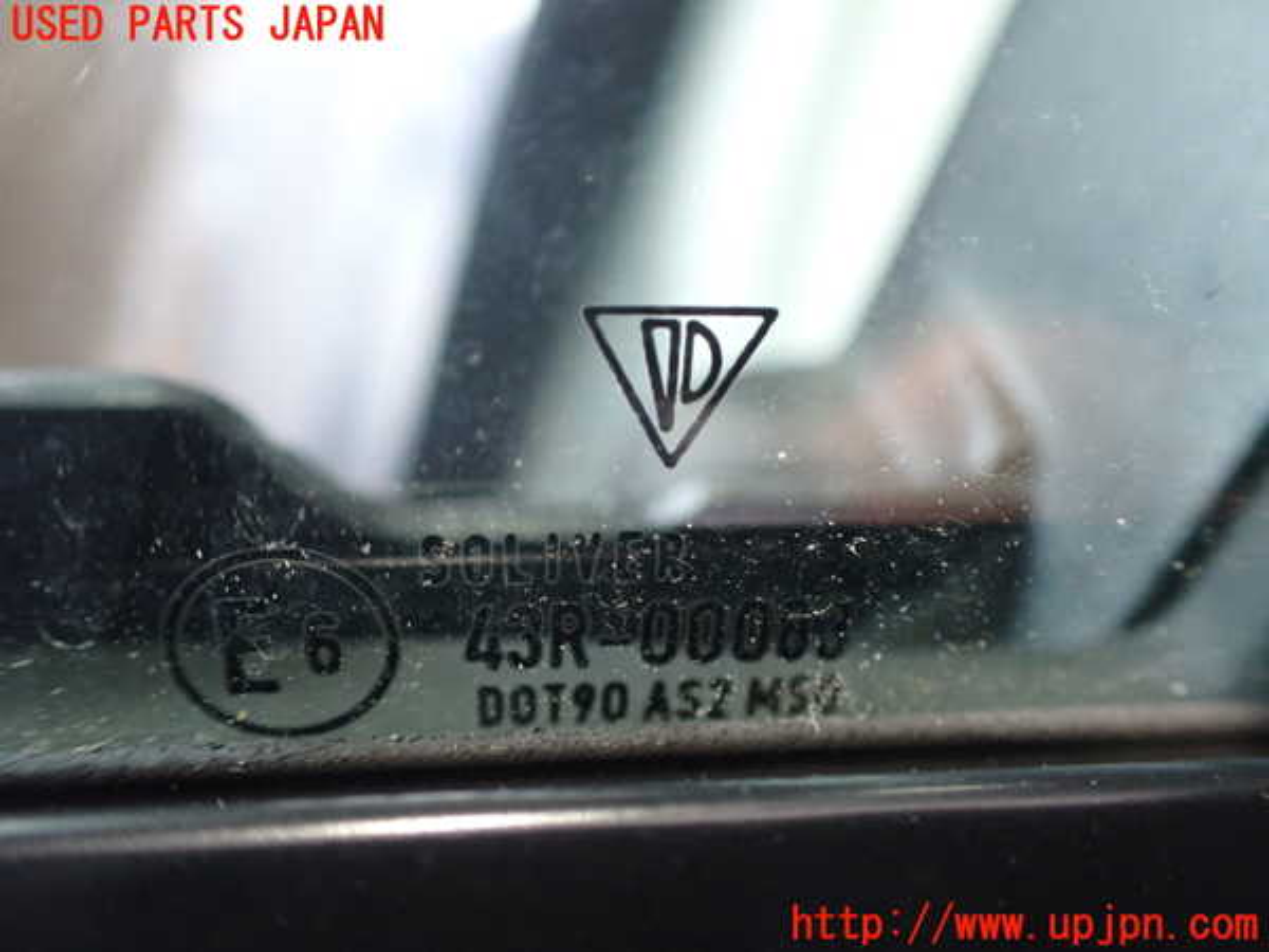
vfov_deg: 46.8
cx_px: 634
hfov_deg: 60.0
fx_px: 1100
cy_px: 476
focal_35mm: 30
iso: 800
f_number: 2.3
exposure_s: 1/40
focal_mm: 5.4
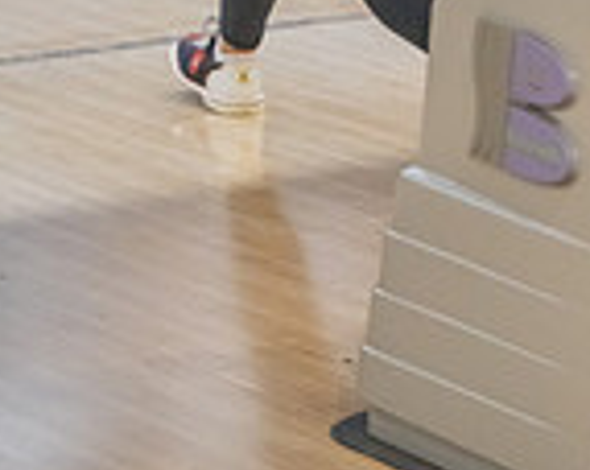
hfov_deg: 6.7
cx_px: 355
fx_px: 5005
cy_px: -441
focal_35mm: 287
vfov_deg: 5.3
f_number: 3.2
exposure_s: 1/800
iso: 4000
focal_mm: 97
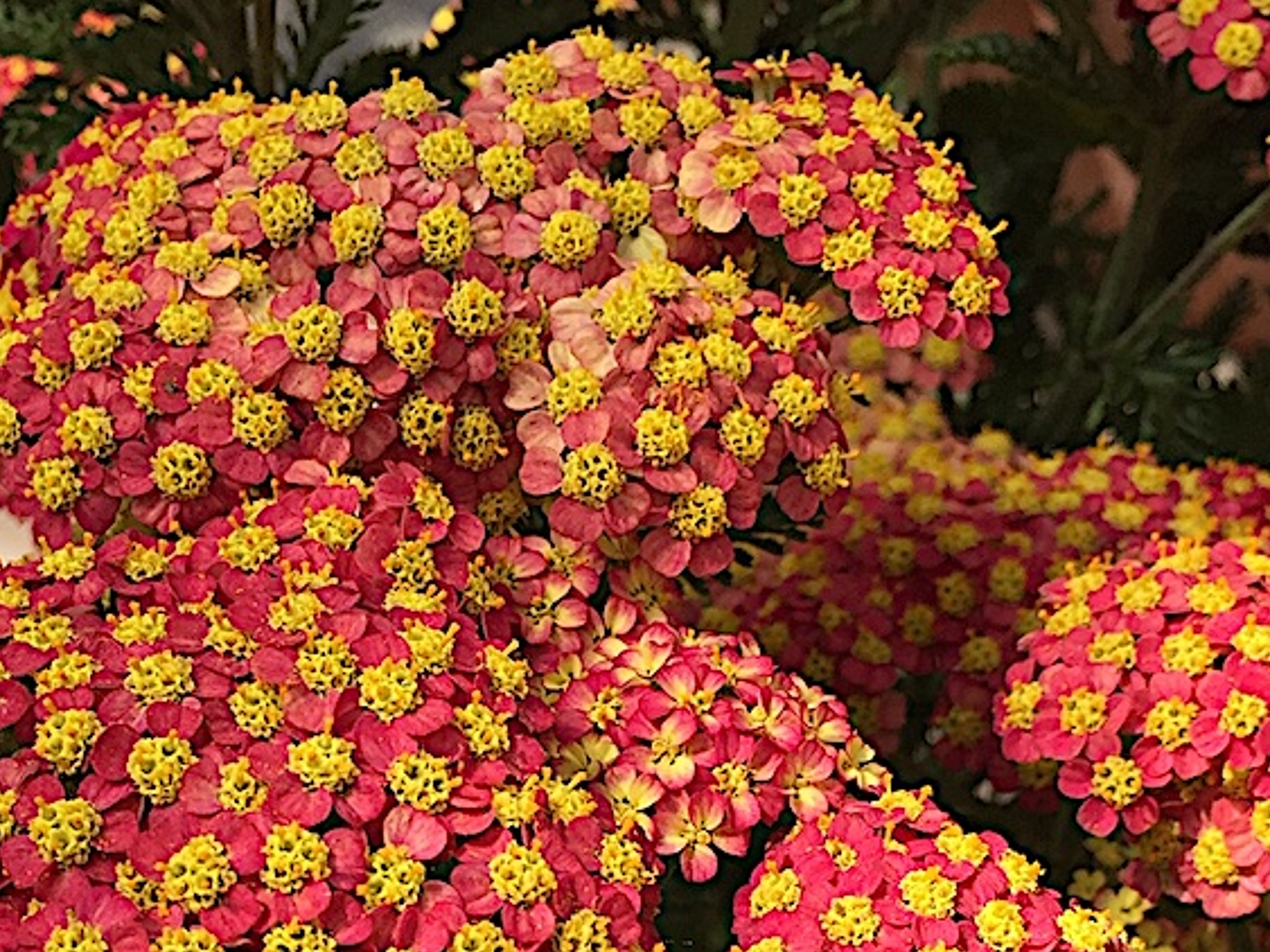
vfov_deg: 21.0
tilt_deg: -52.5
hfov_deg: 29.0
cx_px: 679
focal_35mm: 67
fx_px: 2458
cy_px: 1001
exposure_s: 1/1014
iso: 32
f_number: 2.2
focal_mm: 4.15
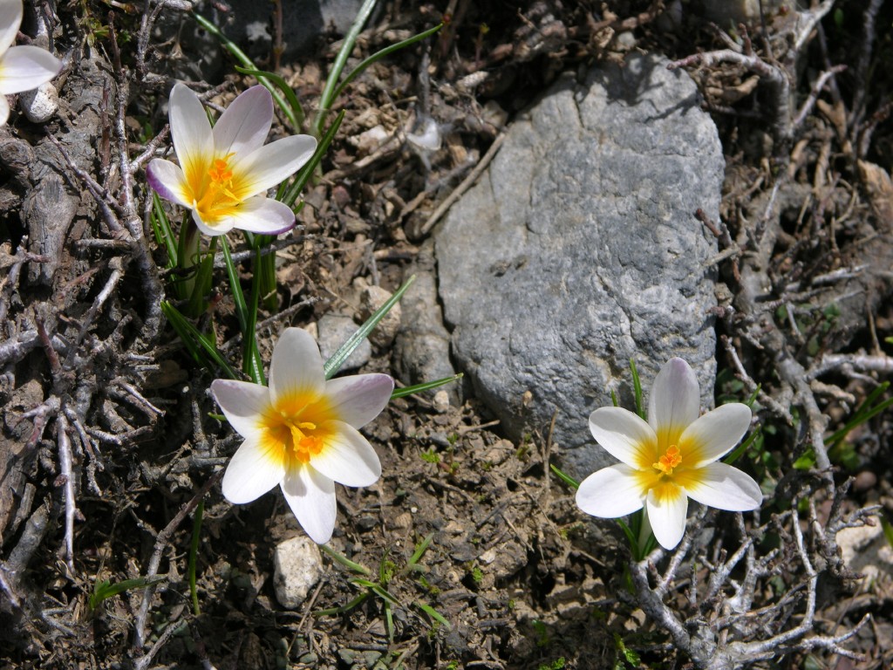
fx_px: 4128
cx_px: 446
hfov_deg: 12.3
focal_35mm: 160
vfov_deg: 9.3
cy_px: 335
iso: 50
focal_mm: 41.1
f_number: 5.6
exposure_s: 1/326
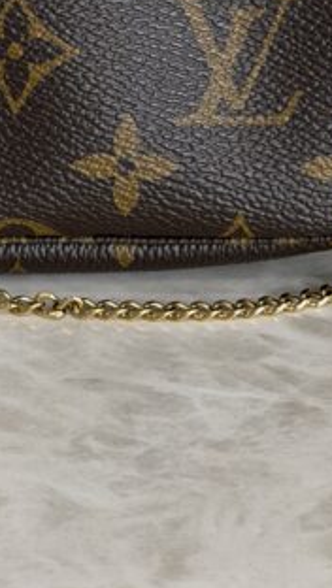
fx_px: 2093
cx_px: -15
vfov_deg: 15.6
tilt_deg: -19.5
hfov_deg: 9.0
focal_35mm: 134
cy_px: -55
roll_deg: +1.5
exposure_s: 1/60
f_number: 1.78
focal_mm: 6.76
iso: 50
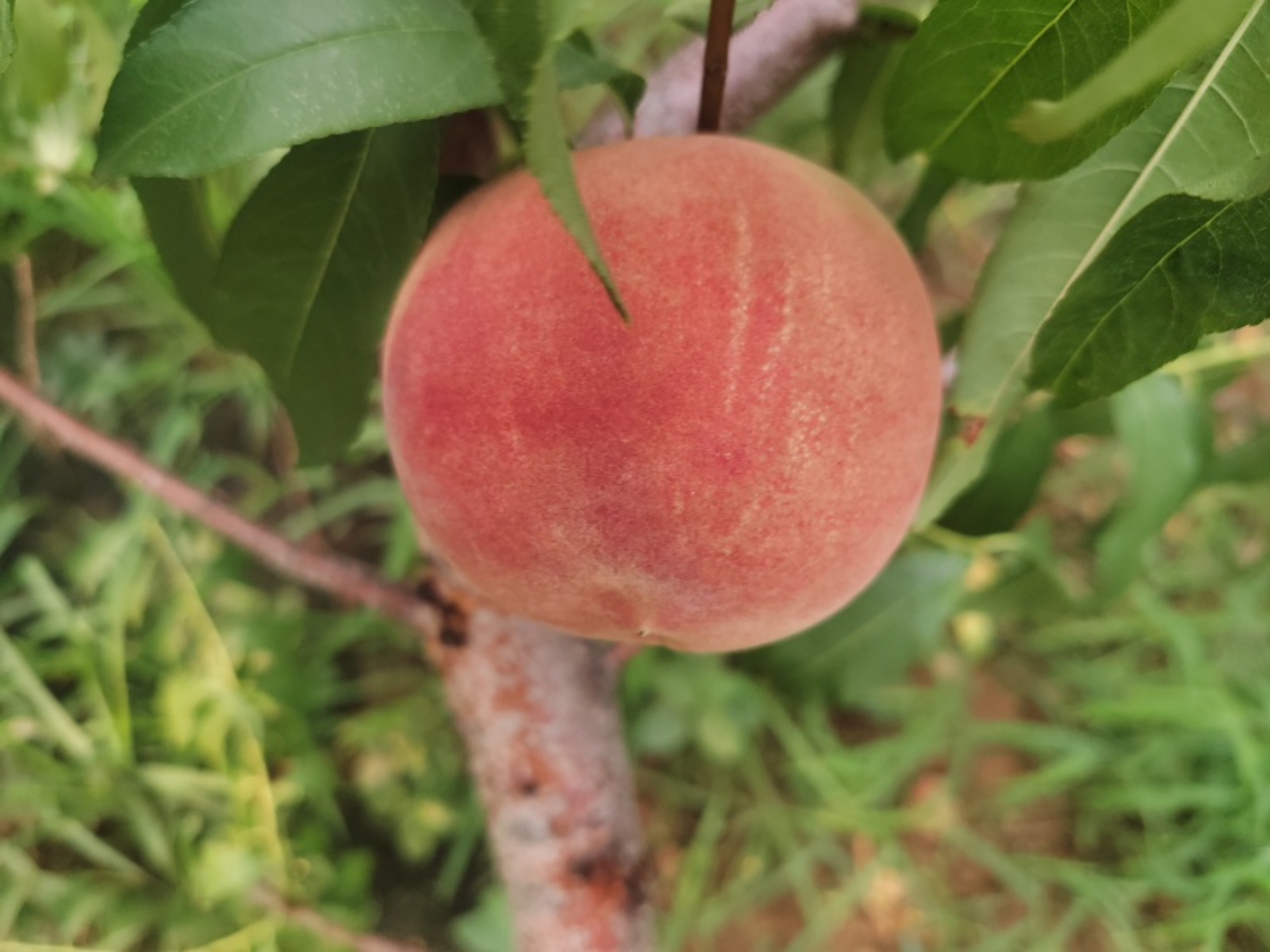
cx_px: 635
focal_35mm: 27
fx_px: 991
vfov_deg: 51.4
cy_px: 476
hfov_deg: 65.3
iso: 640
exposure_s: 1/100
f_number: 1.8
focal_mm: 6.14
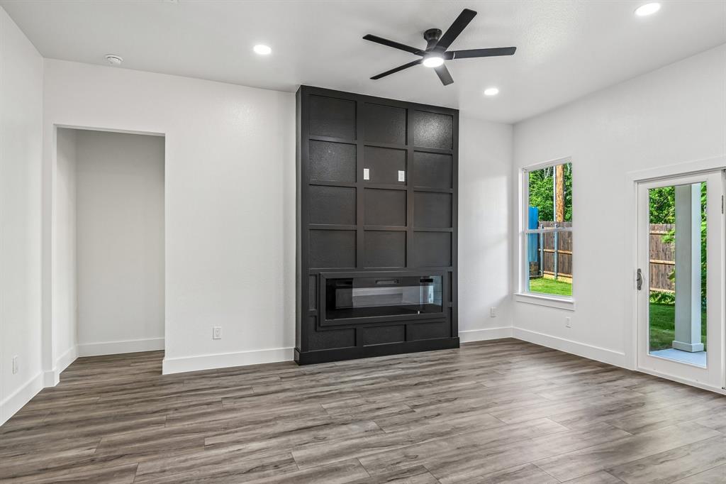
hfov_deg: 84.0
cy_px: 242
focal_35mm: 20
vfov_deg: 61.9
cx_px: 363
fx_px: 403
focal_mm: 20
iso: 400
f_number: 8
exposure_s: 1/25
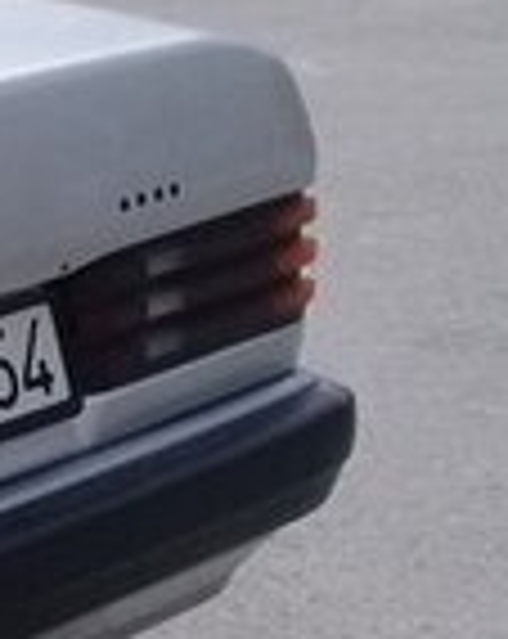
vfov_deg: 13.7
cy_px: 241
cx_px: -908
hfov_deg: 9.2
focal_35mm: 141
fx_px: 2658
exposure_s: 1/1969
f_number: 2.2
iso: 50
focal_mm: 3.3
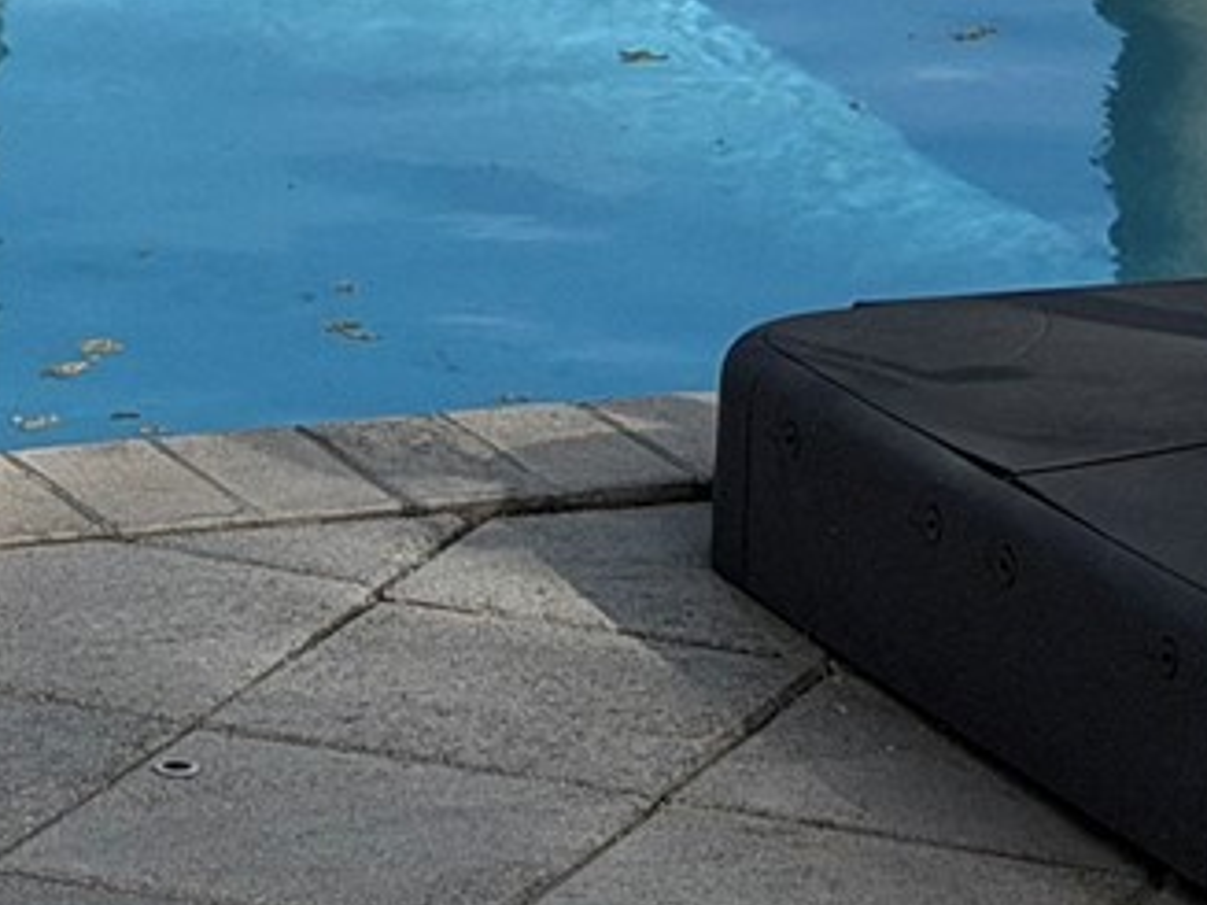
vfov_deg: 6.1
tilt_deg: -3.8
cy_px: -1234
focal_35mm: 235
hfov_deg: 8.3
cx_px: -391
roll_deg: +0.7
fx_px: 8191
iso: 64
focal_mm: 6.76
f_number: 1.78
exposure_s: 1/5587
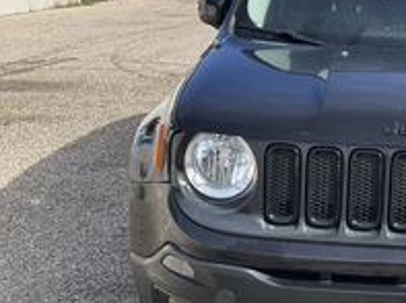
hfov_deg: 30.4
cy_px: 120
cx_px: 408
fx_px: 691
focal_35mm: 59
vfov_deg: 24.7
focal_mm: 3
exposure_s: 1/1035
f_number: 1.8
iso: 25
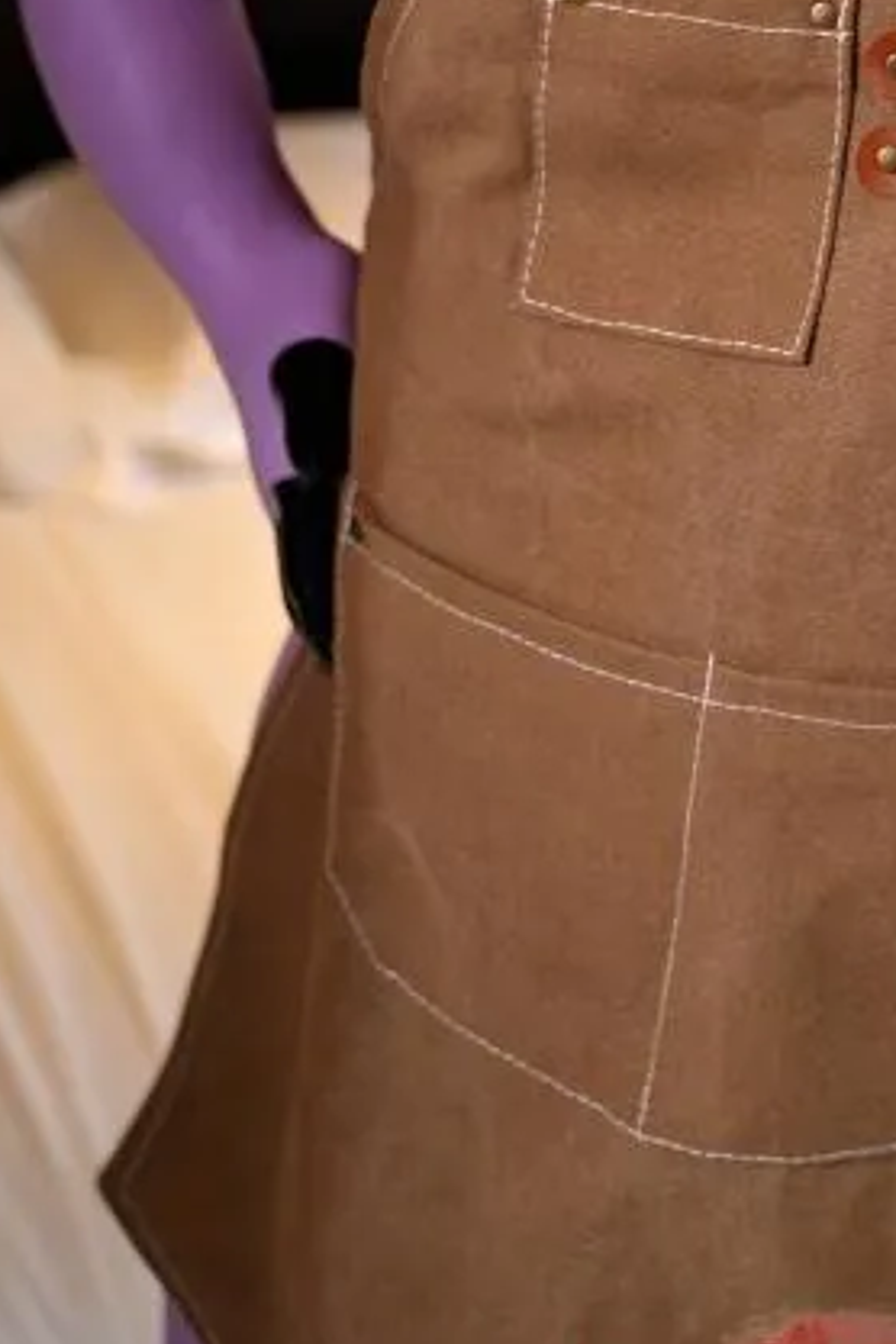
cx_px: 899
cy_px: 100
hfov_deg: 16.3
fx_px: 3061
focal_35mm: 82
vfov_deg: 24.0
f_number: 2.8
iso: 50
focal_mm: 38
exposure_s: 1/50
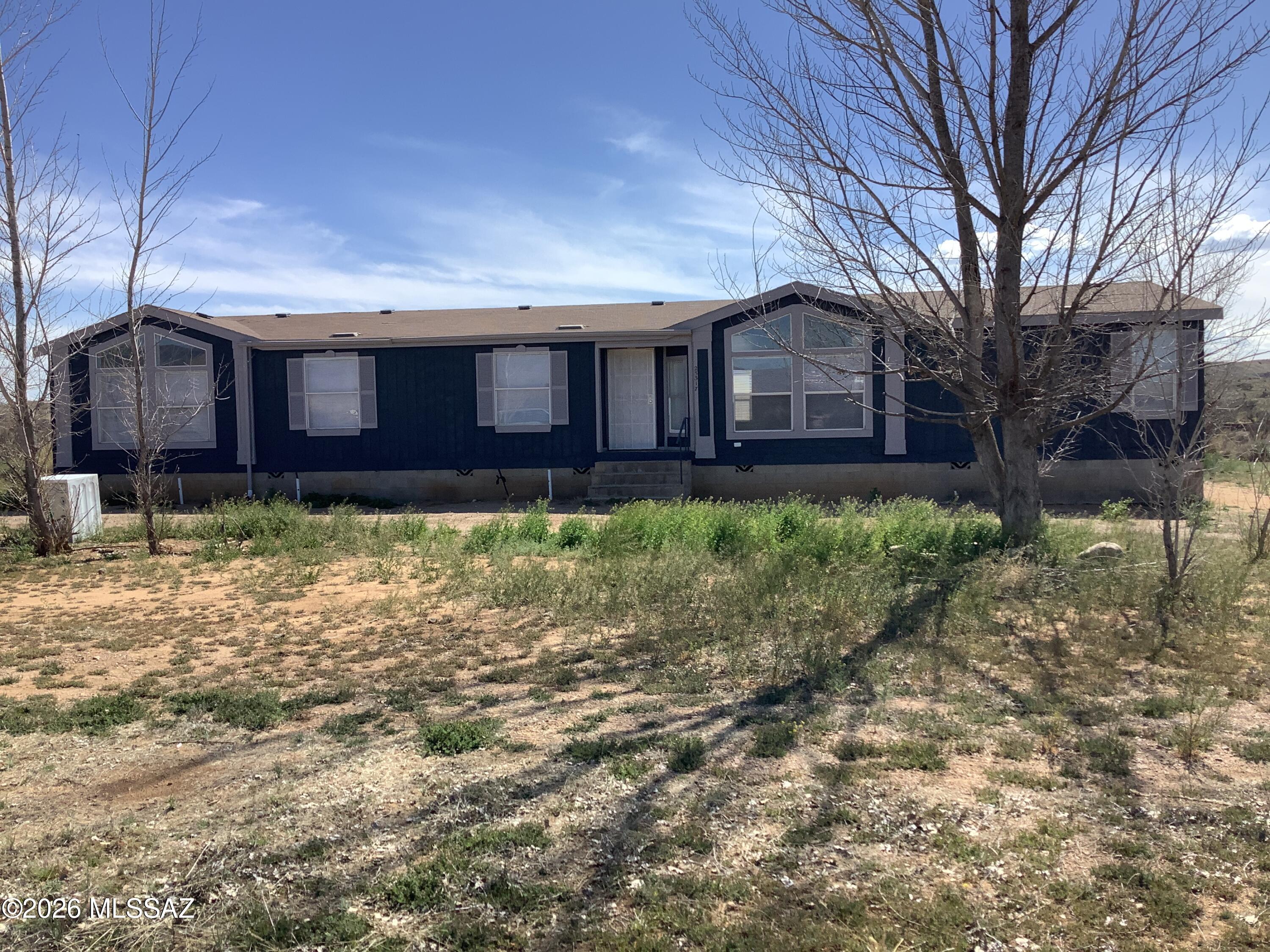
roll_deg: +1.5
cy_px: 476
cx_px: 635
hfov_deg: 58.4
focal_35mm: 31
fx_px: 1137
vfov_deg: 45.4
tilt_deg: -2.9
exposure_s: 1/1404
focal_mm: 3.3
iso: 25
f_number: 2.4
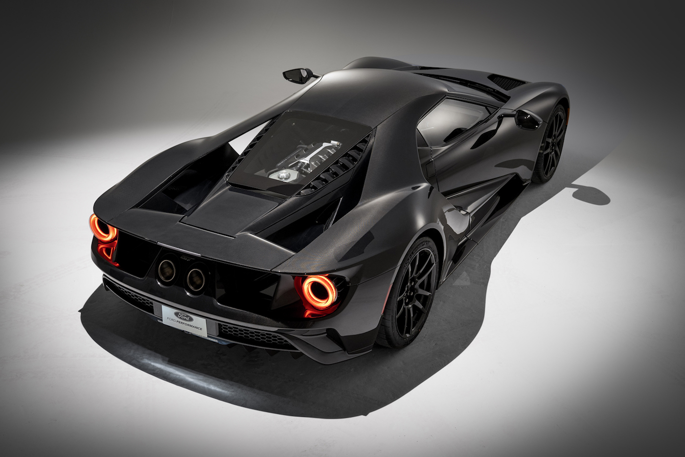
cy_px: 228
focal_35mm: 45
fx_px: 856
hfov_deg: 43.6
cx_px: 342
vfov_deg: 29.9
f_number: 5.6
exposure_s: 1/25
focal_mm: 45
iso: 400
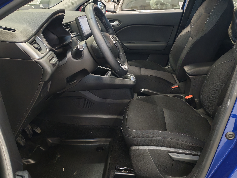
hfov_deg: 47.8
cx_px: 128
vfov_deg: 36.8
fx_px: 267
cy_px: 78
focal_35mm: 39
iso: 1000
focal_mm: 6.12
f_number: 1.9
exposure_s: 1/100
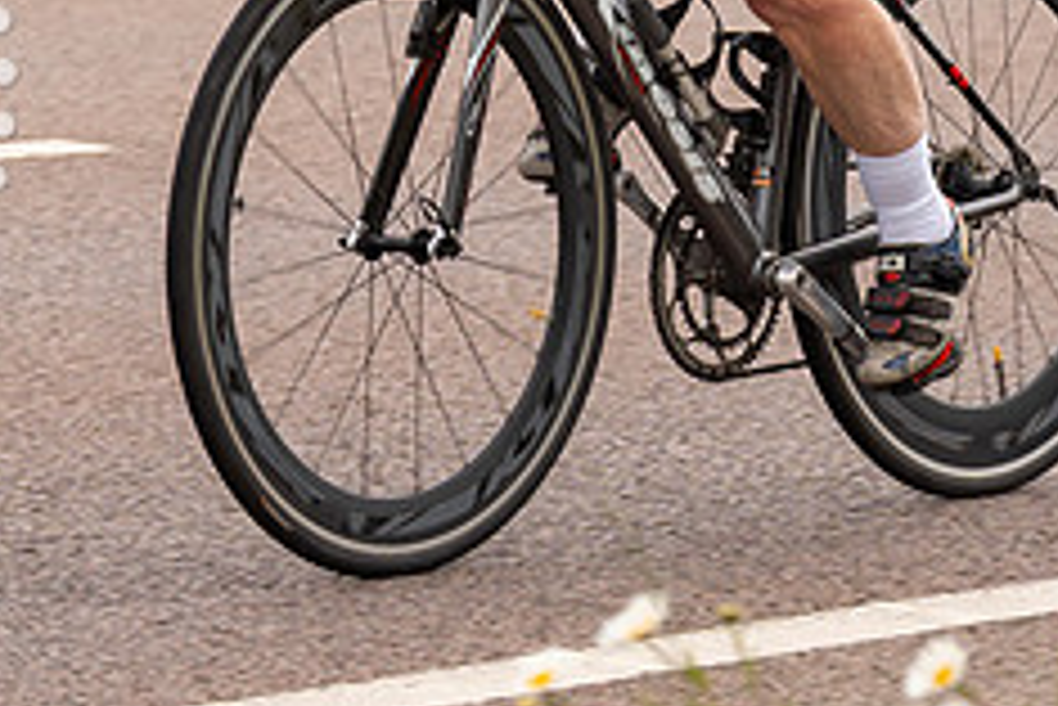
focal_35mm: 297
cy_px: -403
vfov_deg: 4.6
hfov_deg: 6.9
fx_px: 8734
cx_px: 208
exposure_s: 1/800
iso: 125
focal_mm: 70
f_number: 4
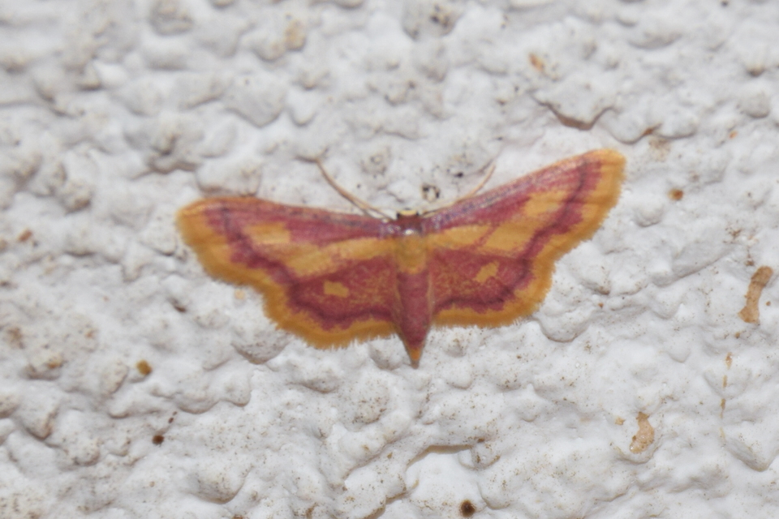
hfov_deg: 9.8
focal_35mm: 210
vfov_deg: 6.5
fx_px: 4544
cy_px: 260
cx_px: 390
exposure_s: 1/60
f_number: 5.6
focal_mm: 140
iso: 320
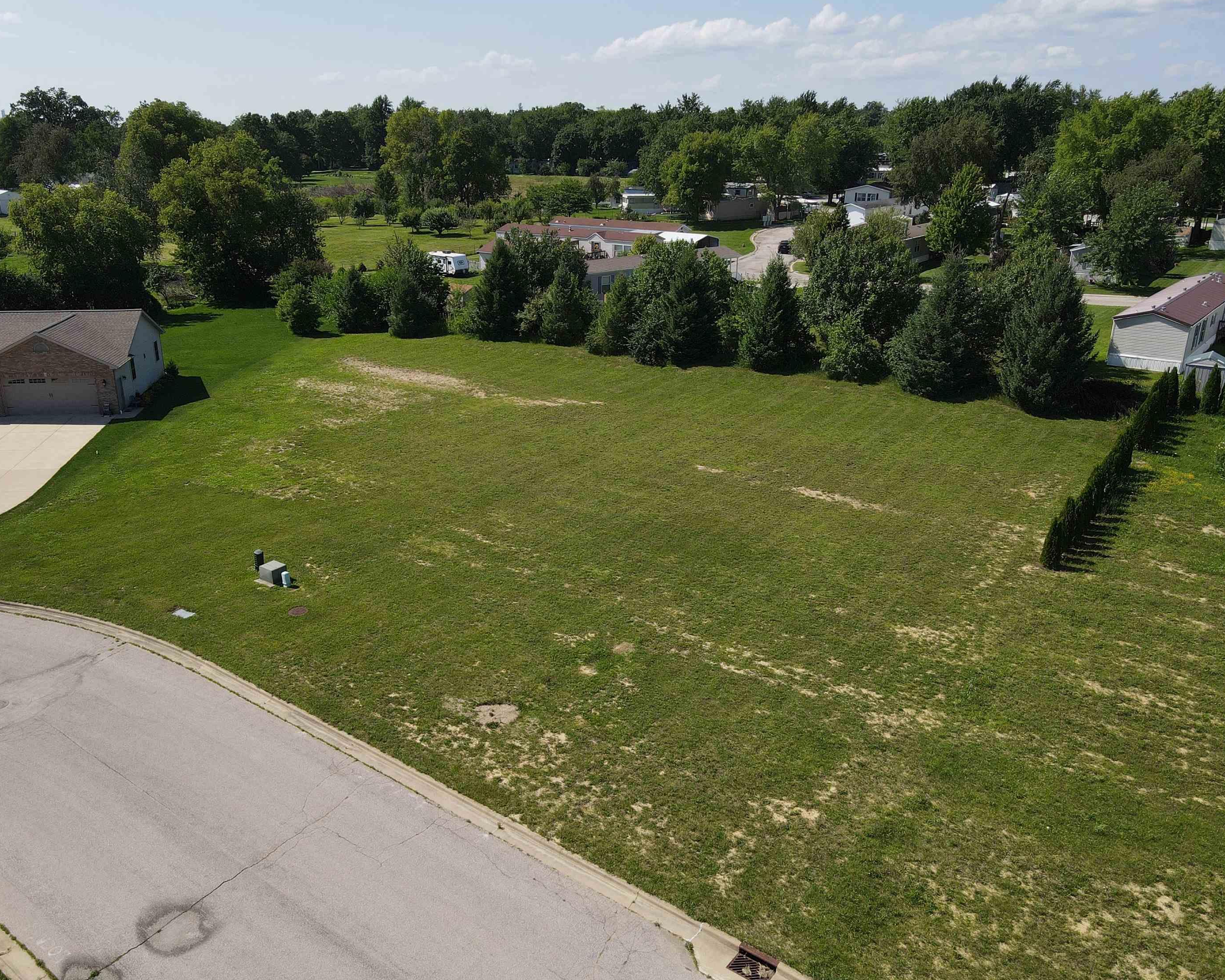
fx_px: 943
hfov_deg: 66.0
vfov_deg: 54.9
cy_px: 499
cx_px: 571
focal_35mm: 26
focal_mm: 4.5
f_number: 2.8
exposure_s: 1/725
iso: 100
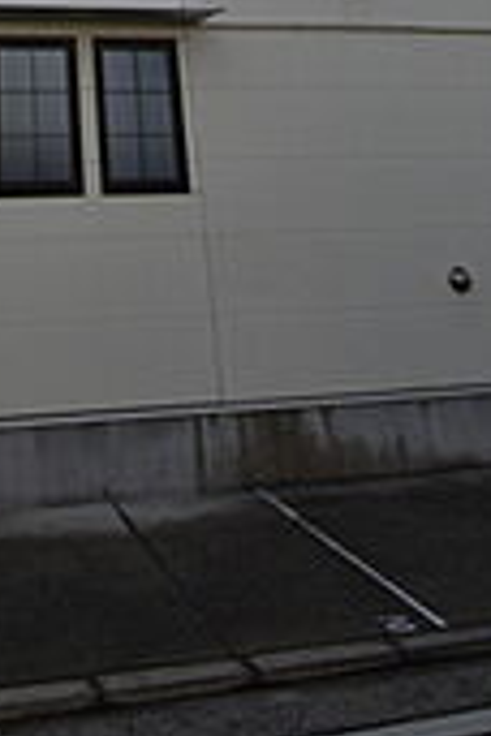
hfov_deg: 29.7
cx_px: 0
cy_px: -151
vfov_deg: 36.0
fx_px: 859
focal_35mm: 42
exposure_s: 1/320
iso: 100
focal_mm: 10
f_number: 9
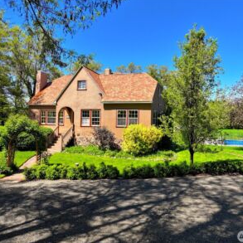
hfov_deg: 55.6
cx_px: 124
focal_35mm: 29
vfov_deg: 55.6
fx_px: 230
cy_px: 120
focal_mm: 12.29
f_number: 2.8
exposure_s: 1/1000
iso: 110
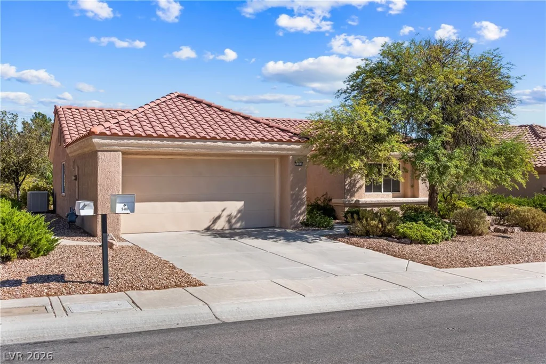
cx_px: 273
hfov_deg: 55.8
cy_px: 182
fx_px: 516
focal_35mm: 34
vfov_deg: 38.9
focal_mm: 23
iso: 400
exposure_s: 1/8000
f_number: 8
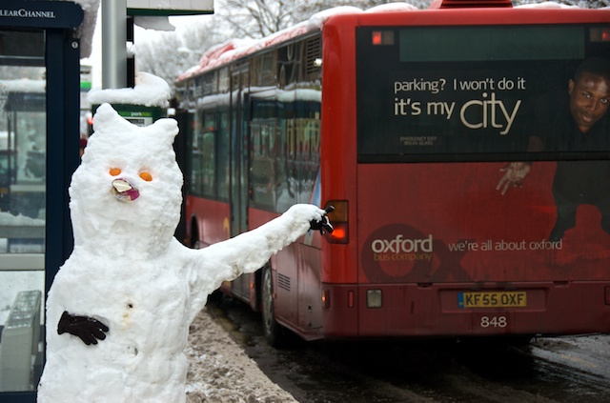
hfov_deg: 18.2
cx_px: 305
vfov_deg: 12.1
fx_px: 1901
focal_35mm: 112
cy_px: 202
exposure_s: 1/400
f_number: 5.3
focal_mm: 75
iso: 200
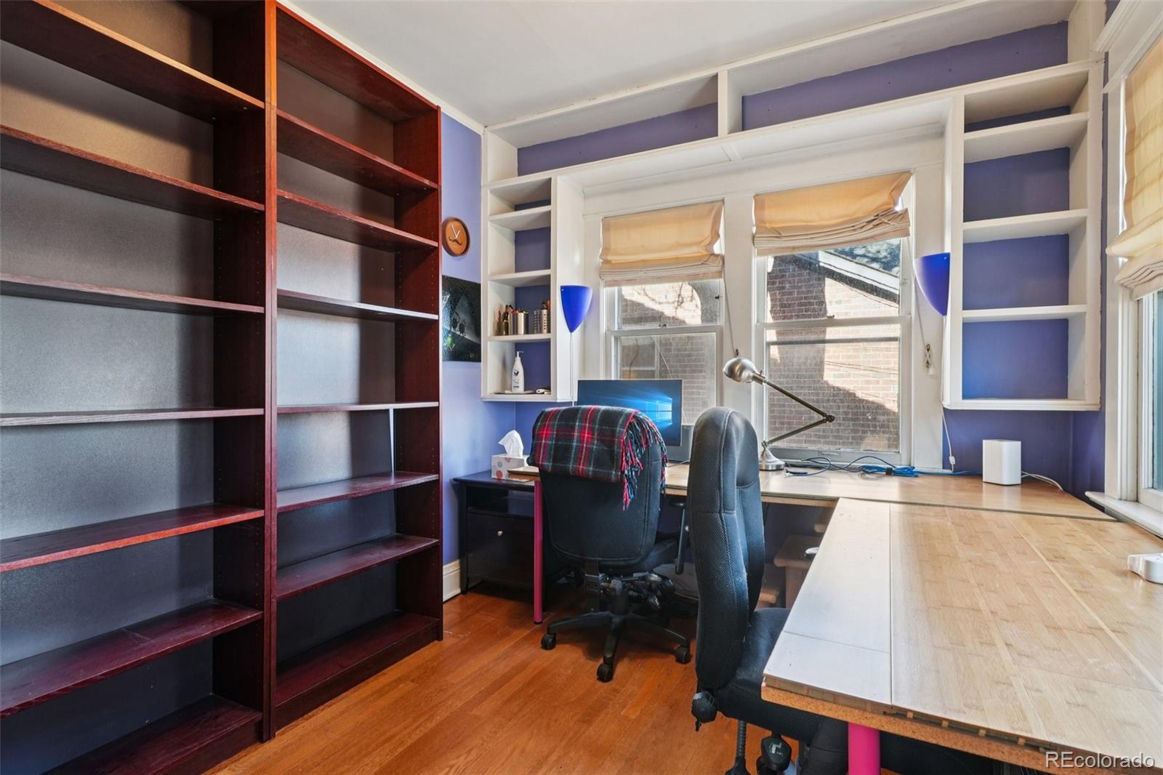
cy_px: 388
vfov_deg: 72.0
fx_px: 533
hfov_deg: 95.0
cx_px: 582
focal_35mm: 16
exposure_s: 1/8
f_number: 8
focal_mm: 11
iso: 400
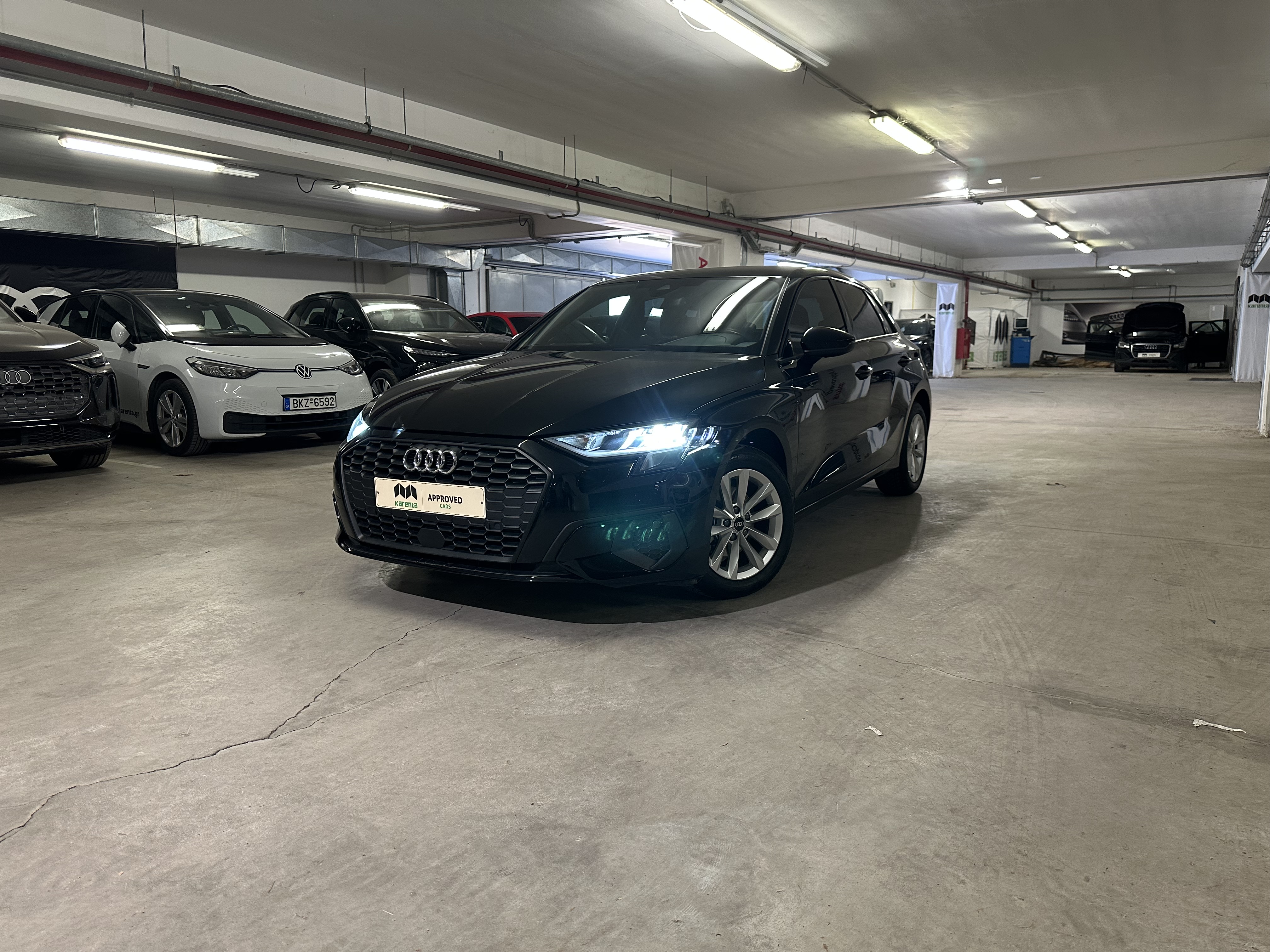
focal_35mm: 24
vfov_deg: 56.8
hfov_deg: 71.6
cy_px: 476
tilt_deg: -8.7
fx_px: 881
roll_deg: +0.0
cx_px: 635
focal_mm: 6.86
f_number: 1.78
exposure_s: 1/50
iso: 250
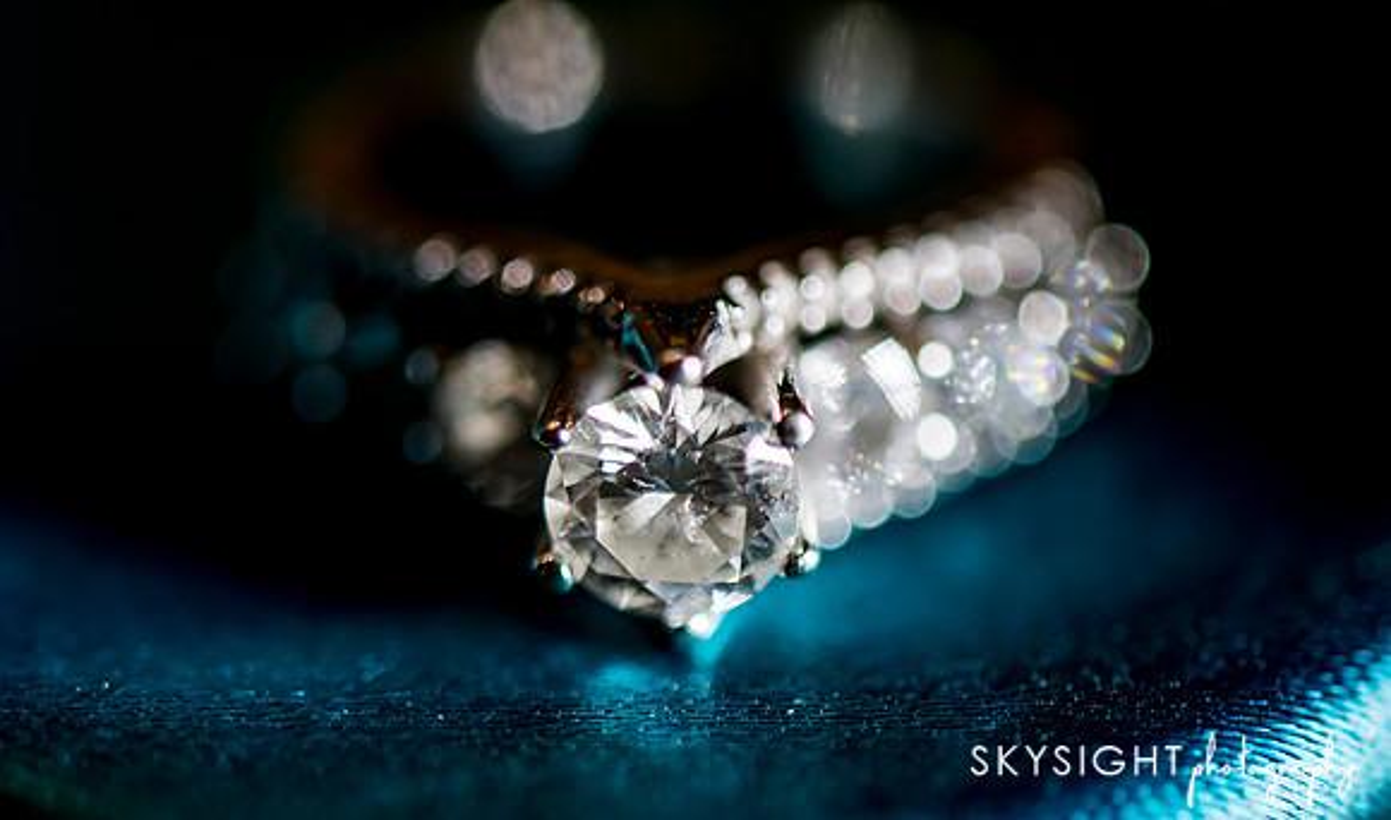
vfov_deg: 9.6
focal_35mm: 130
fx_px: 4855
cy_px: 555
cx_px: 684
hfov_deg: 16.3
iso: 500
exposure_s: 1/400
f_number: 4.5
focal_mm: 105
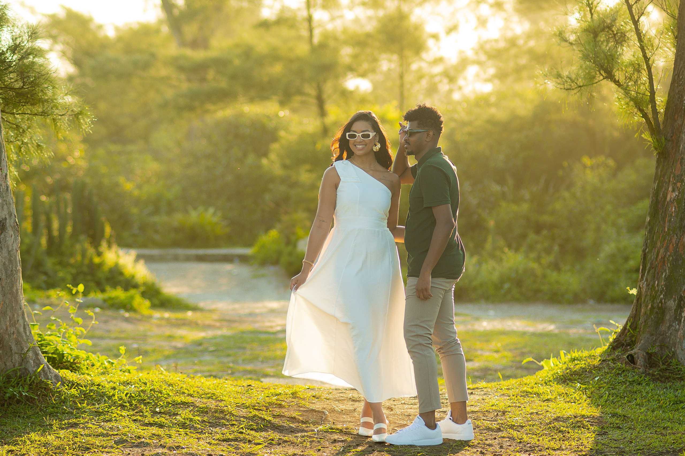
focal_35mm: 128
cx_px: 342
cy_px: 228
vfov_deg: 10.8
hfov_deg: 16.1
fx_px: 2426
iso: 250
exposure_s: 1/1000
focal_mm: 85
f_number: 2.2
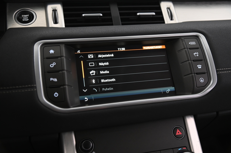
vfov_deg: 35.0
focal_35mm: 38
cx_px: 116
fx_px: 244
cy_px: 76
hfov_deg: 50.7
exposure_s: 1/15
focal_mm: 38
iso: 1250
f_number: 4
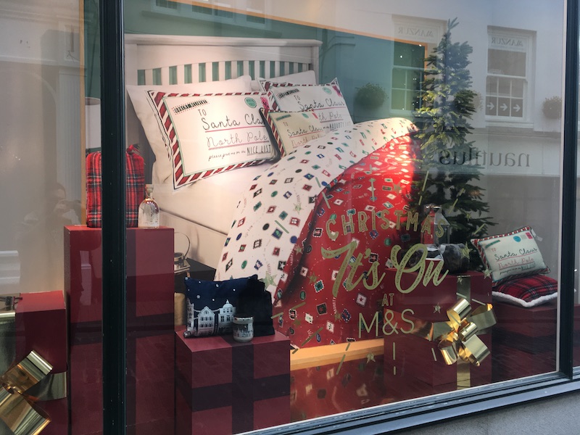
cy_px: 218
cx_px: 290
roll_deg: +0.2
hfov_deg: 61.7
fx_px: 486
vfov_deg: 48.2
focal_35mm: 29
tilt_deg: -1.3
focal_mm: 4.15
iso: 40
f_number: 2.2
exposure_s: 1/100
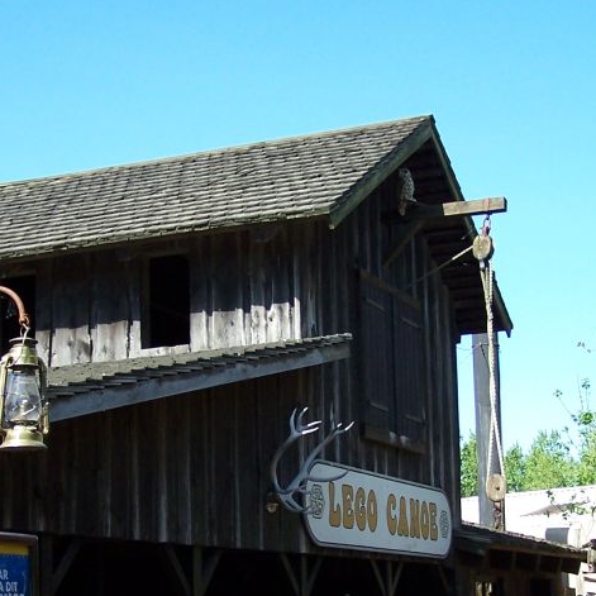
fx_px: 1422
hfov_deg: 23.7
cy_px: 429
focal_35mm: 73
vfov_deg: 23.5
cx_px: 267
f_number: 2.8
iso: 80
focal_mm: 6.3
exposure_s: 1/500
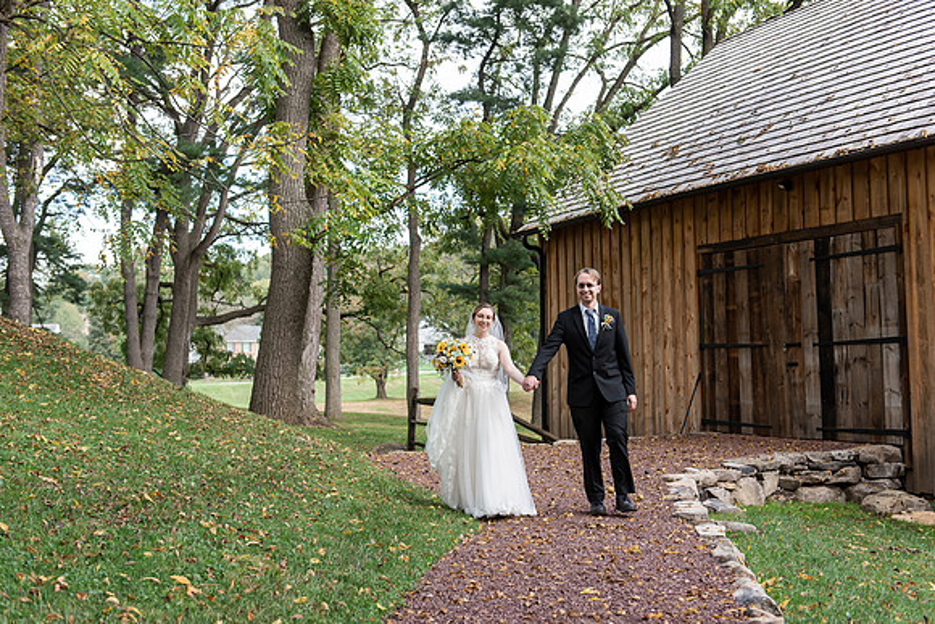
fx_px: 1163
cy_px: 312
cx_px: 468
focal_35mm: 45
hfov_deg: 43.8
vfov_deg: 30.0
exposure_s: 1/400
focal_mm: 44
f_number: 4
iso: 400
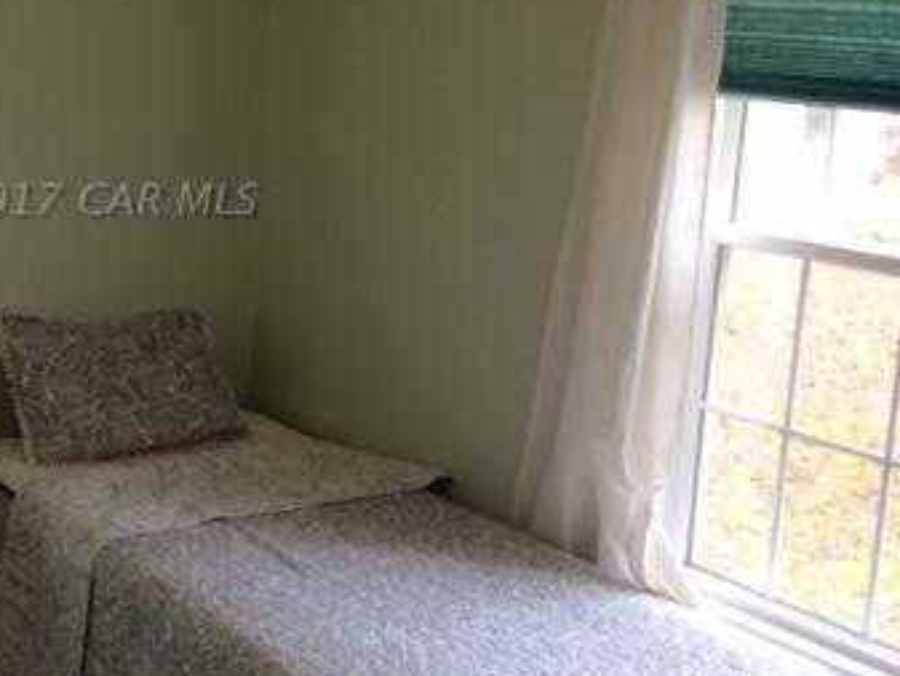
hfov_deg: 33.1
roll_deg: -0.7
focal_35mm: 55
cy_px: 198
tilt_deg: -8.3
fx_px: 1430
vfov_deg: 26.3
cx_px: 88
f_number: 2.2
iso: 50
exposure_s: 1/30
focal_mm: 4.15
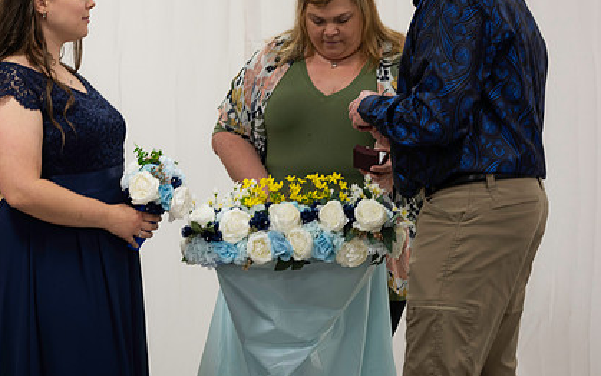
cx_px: 205
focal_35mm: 120
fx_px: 1966
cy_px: 157
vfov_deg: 10.9
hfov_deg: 17.3
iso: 640
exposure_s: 1/125
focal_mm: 85
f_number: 3.5
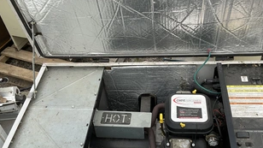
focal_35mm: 41
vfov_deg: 28.9
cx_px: 151
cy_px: 86
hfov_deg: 49.2
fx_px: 286
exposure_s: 1/122
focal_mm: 3
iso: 25
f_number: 1.8
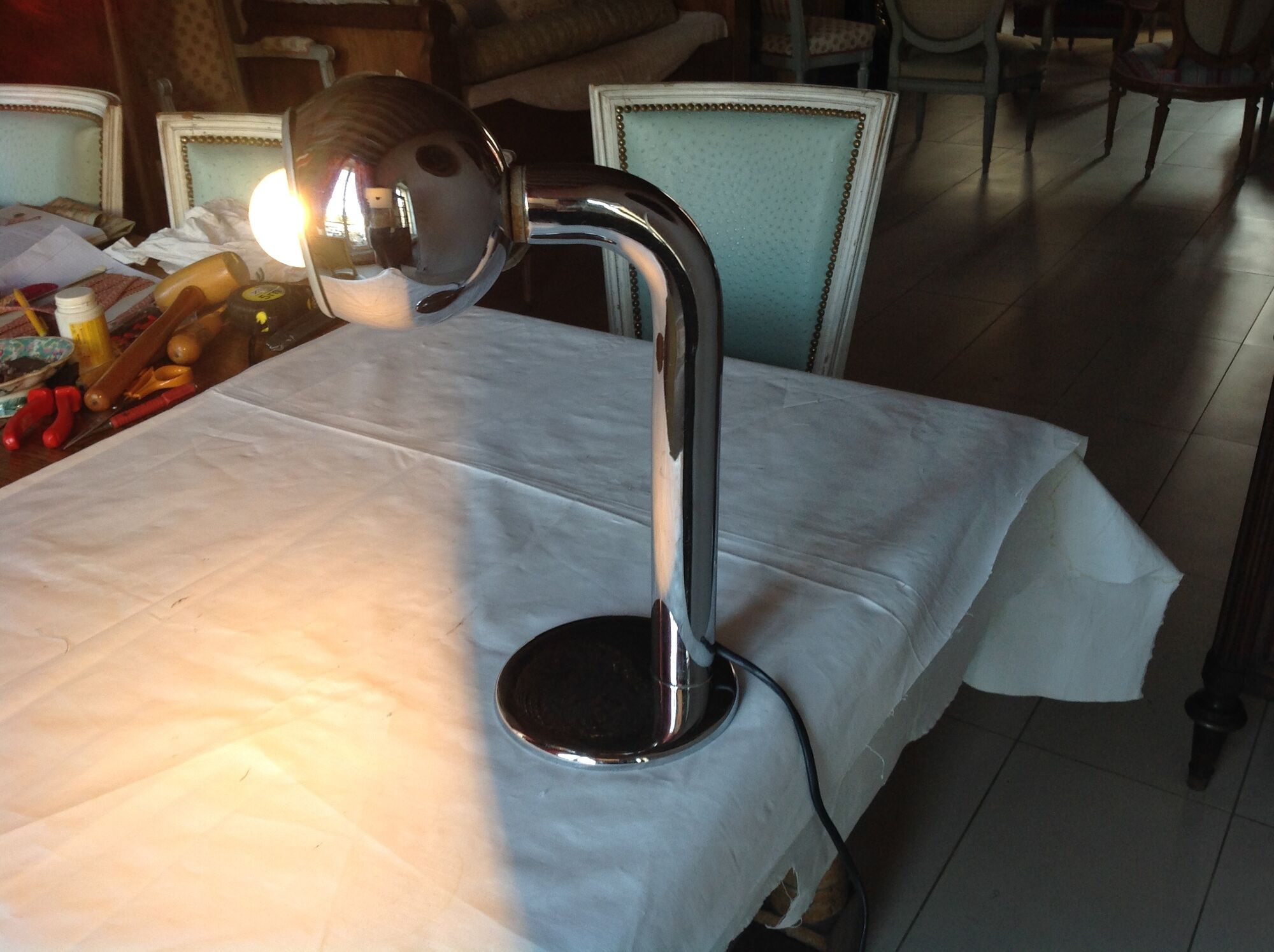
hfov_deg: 52.7
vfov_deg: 40.6
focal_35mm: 35
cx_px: 637
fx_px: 1286
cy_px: 476
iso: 64
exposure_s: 1/40
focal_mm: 4.28
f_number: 2.4
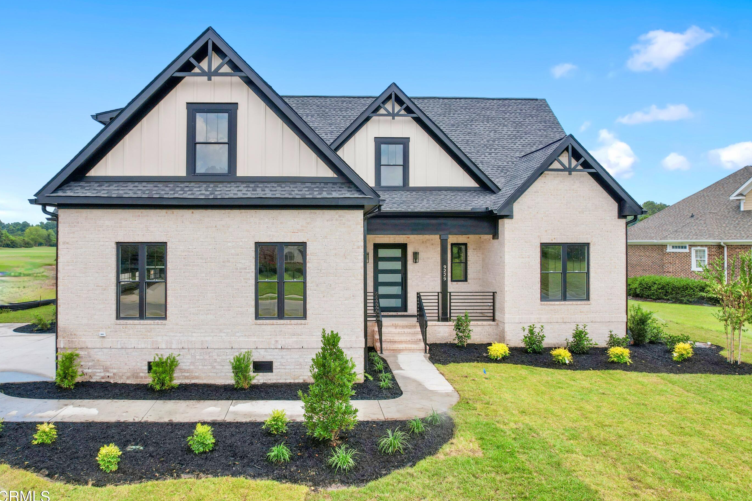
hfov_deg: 73.6
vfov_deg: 53.1
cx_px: 345
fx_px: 501
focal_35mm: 24
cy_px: 248
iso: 100
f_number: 2.8
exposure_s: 1/350
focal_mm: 8.38
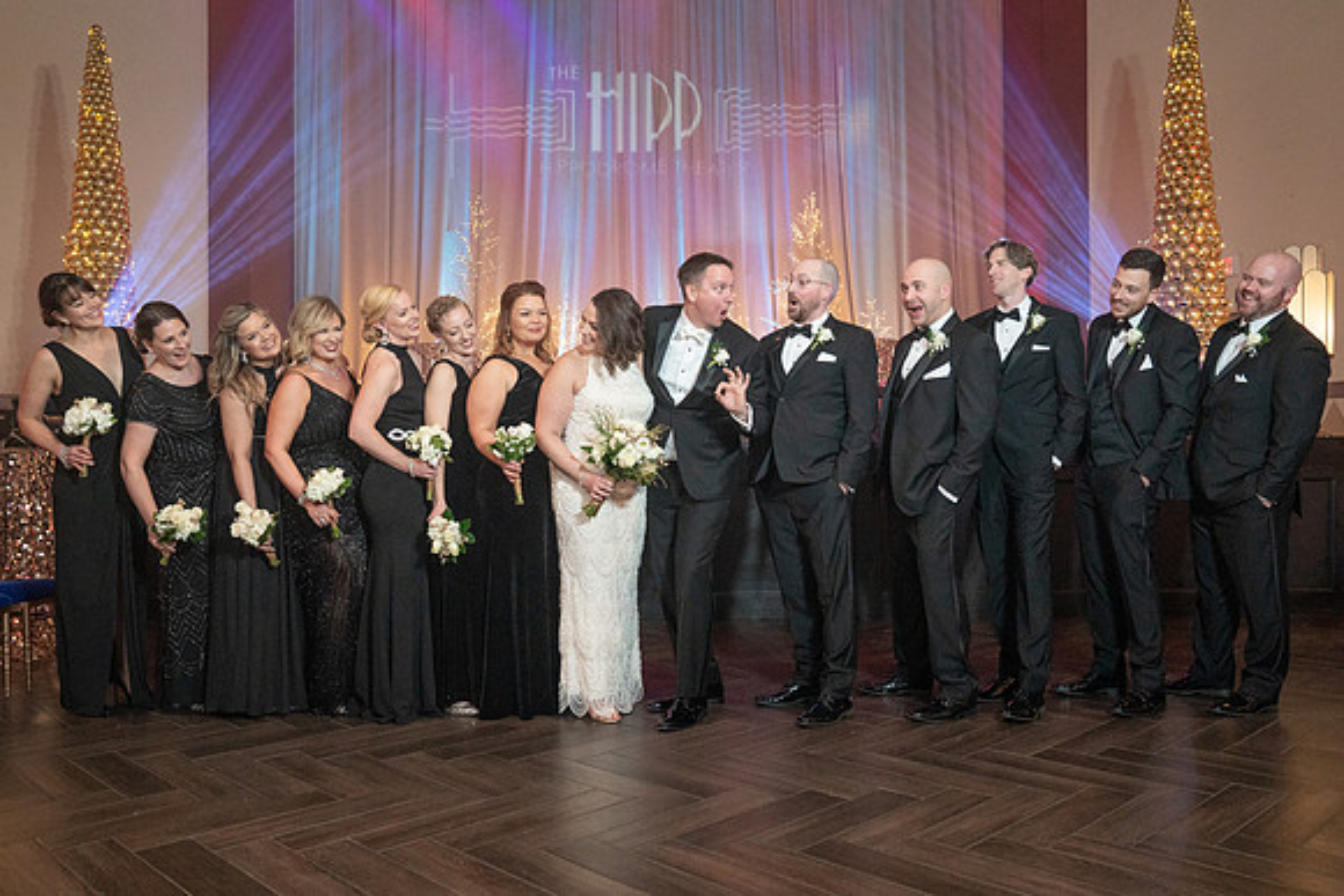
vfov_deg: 44.5
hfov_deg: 63.0
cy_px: 464
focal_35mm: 29
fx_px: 1096
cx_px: 658
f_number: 5.6
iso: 4000
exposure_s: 1/100
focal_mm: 28
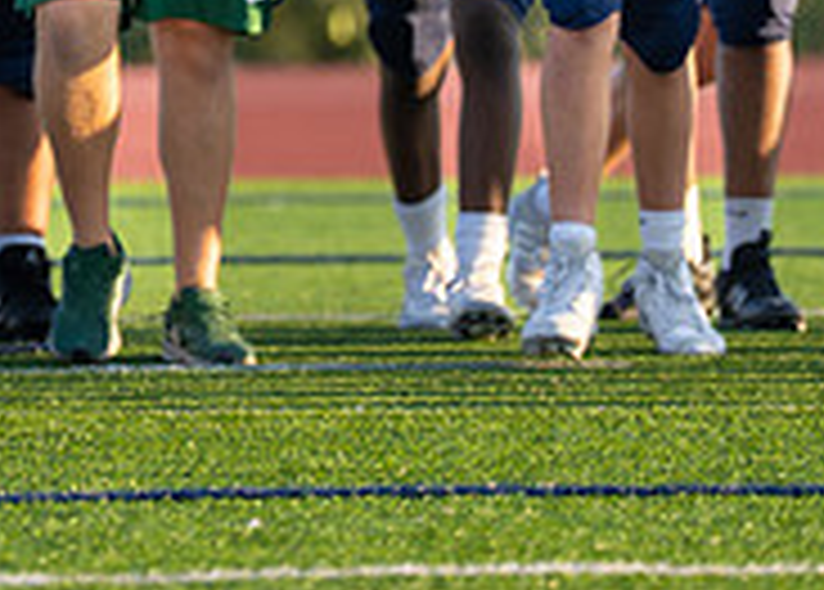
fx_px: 12529
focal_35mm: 535
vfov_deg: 2.7
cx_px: -24
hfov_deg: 3.8
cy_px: -326
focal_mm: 155
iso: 125
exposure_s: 1/500
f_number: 2.8
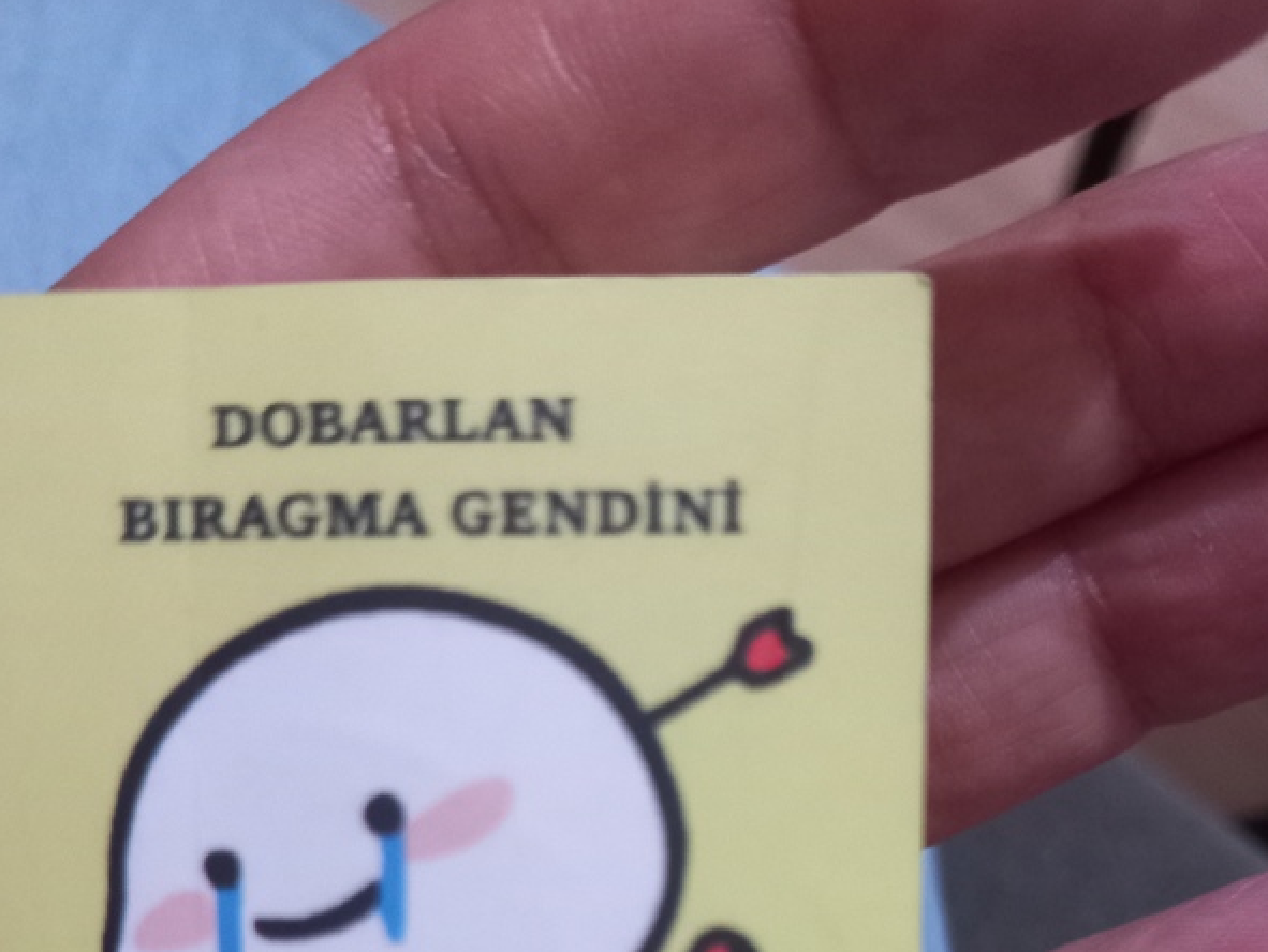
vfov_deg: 31.5
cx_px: 594
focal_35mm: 42
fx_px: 1539
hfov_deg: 44.7
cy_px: 976
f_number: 1.8
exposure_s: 1/20
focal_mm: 4
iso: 800
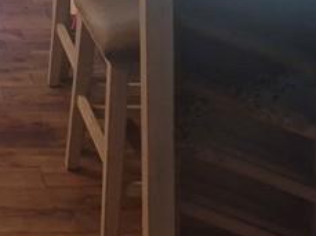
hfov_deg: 17.0
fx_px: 939
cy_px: -126
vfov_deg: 13.4
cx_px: -182
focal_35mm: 103
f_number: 1.8
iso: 125
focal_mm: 5.4
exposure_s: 1/120
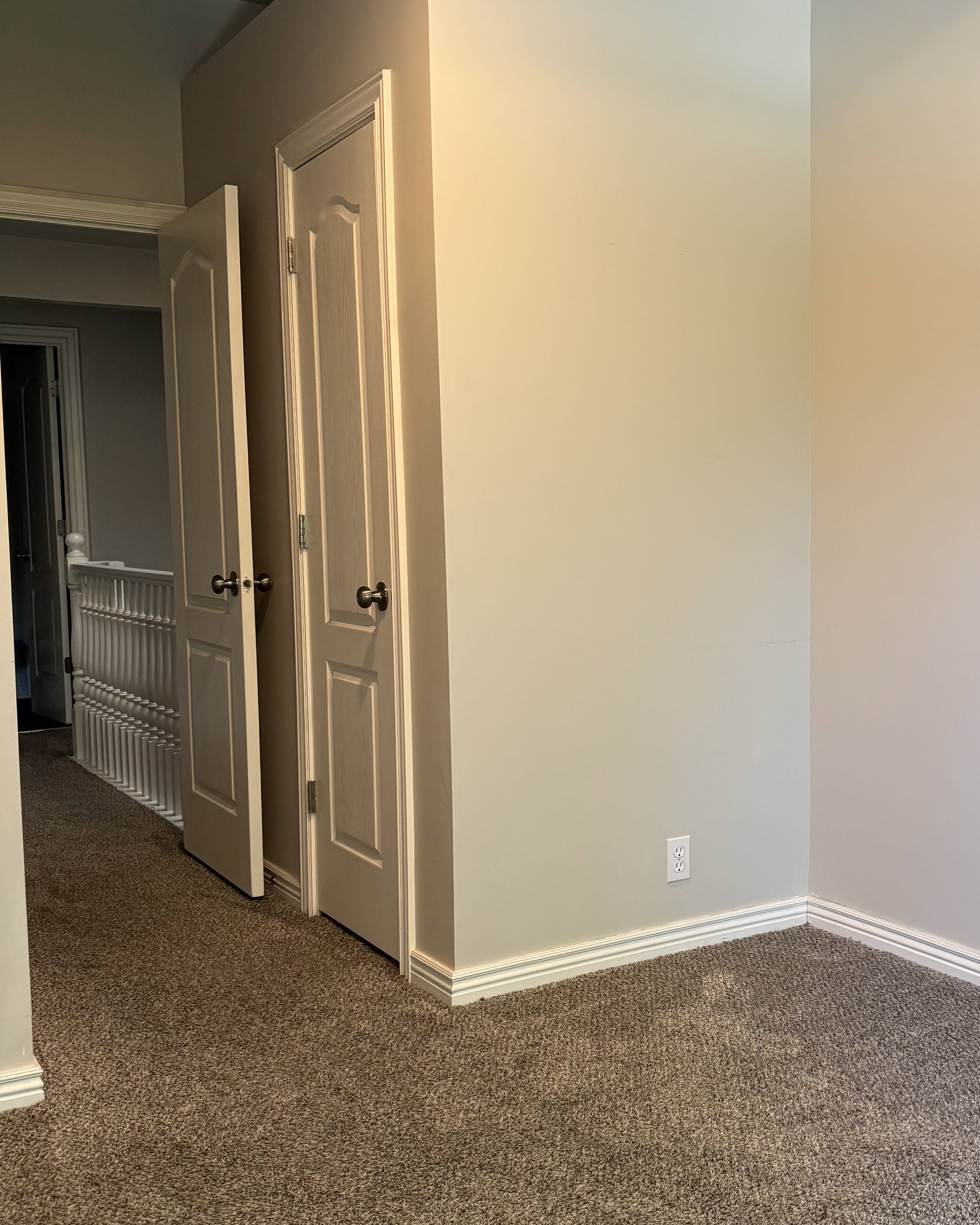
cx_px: 741
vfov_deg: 47.9
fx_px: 1378
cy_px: 635
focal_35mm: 38
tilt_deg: -5.1
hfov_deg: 38.1
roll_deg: +0.0
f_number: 1.78
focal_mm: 6.76
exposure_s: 1/120
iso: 200
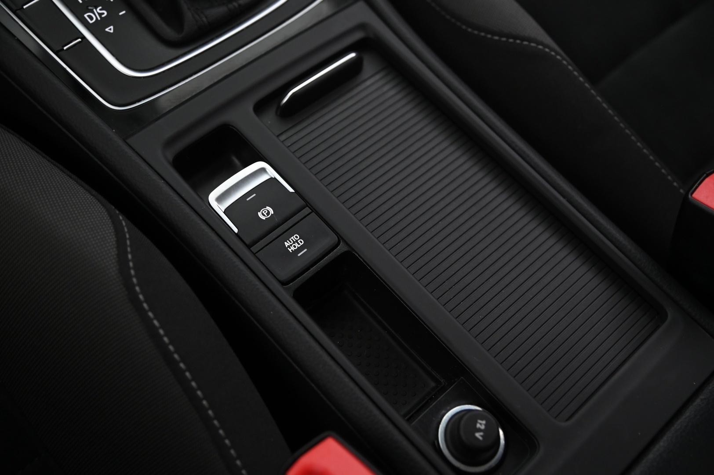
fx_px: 912
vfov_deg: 29.2
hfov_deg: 42.8
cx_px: 357
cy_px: 238
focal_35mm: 46
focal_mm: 46
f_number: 4
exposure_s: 1/20
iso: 2000
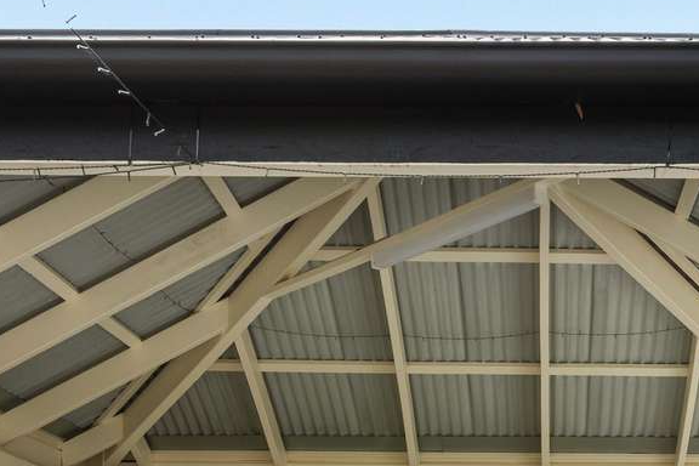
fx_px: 1165
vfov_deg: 19.9
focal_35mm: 60
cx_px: 519
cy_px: 678
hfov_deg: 32.8
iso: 250
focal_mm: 18
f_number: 9
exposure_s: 1/80
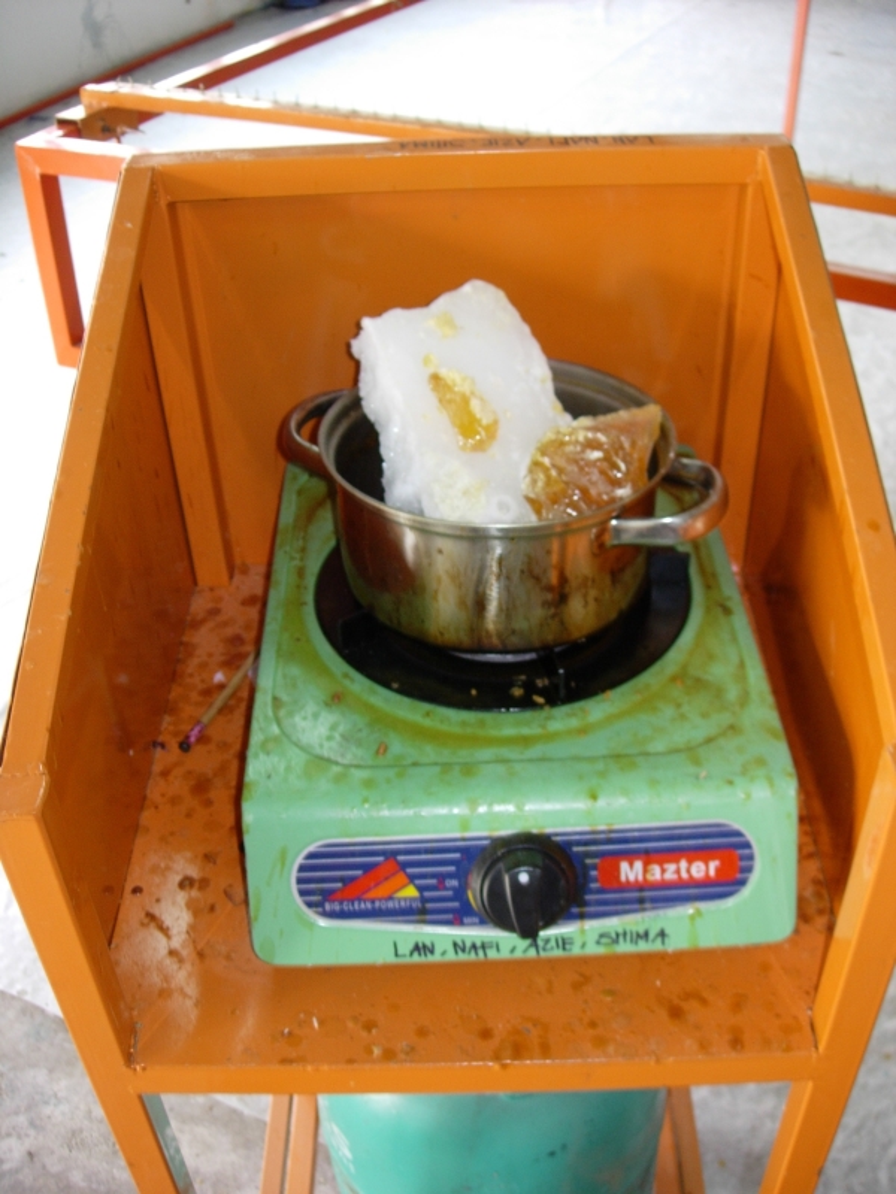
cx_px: 448
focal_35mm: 38
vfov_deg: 49.0
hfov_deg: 37.7
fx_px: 1311
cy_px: 597
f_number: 2.8
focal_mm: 7.8
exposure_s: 1/15.1
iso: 79
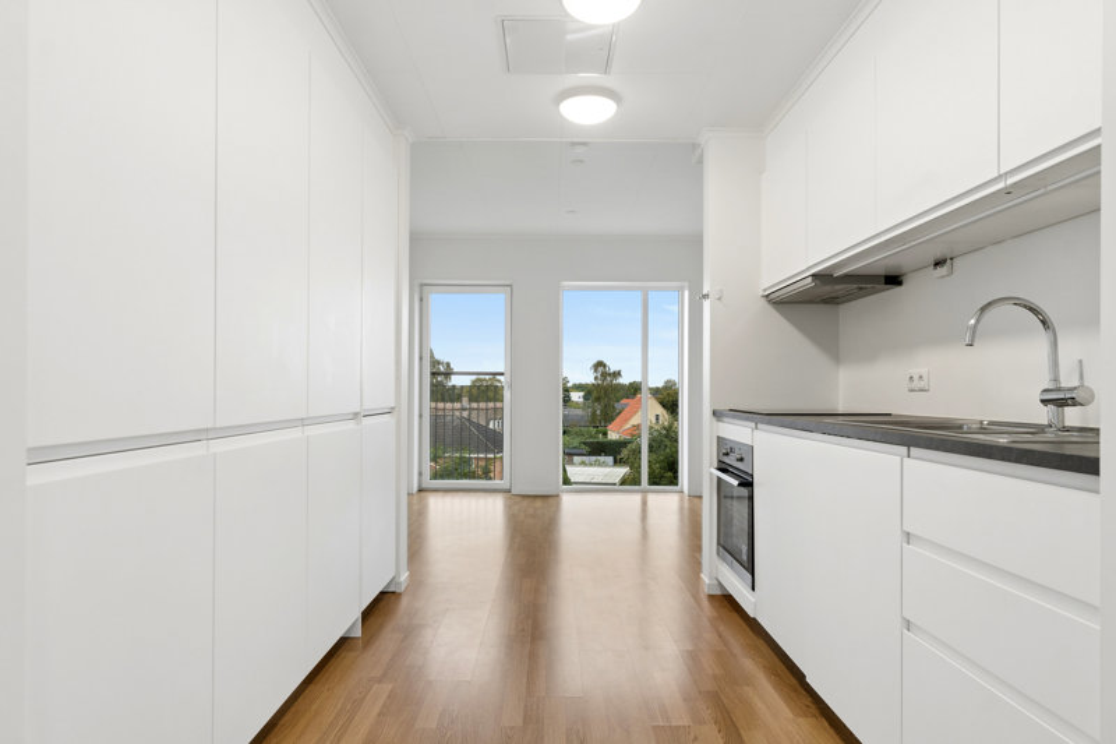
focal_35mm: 21
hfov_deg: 81.2
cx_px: 558
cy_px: 372
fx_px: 651
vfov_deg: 59.5
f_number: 8
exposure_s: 1/30
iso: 200
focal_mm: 14
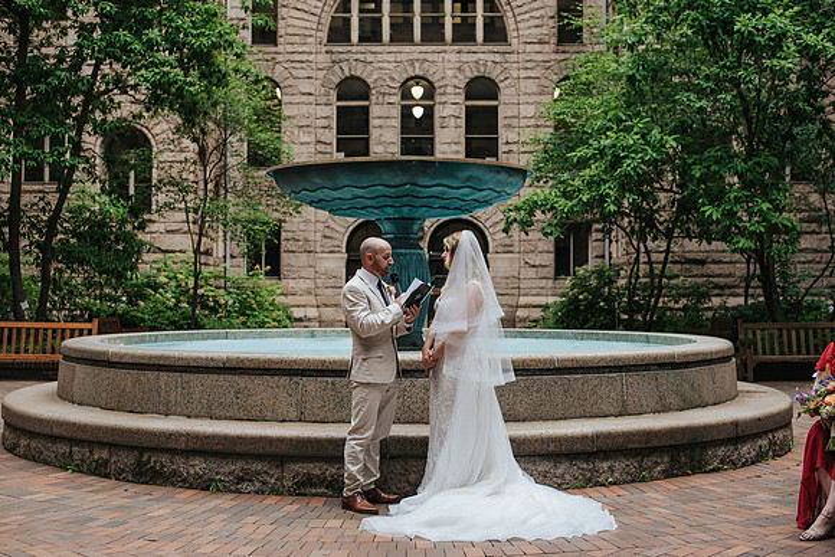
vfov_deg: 26.6
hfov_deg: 39.1
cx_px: 415
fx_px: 1177
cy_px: 279
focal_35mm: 51
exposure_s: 1/400
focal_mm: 50
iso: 450
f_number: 4
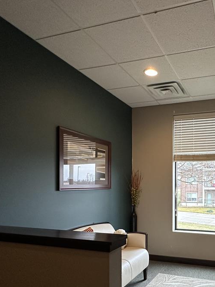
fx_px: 224
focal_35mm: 27
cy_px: 186
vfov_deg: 64.0
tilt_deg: +0.1
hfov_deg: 47.9
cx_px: 178
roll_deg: -0.5
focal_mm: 2.22
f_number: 2.2
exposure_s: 1/60
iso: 250
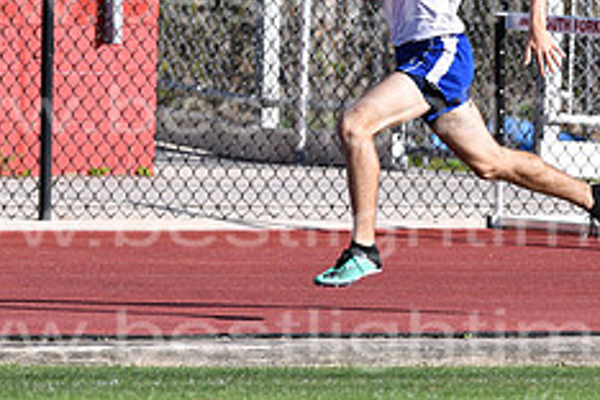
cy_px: 60
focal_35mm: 1116
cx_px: 449
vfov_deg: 1.2
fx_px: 18599
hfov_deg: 1.8
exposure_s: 1/2000
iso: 320
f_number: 5.6
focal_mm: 300
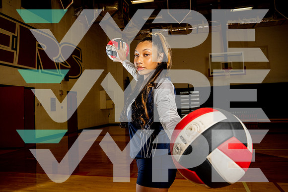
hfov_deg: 61.9
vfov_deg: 43.6
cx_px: 144
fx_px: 240
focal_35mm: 30
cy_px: 96
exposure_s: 1/250
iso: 400
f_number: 7.1
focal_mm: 30
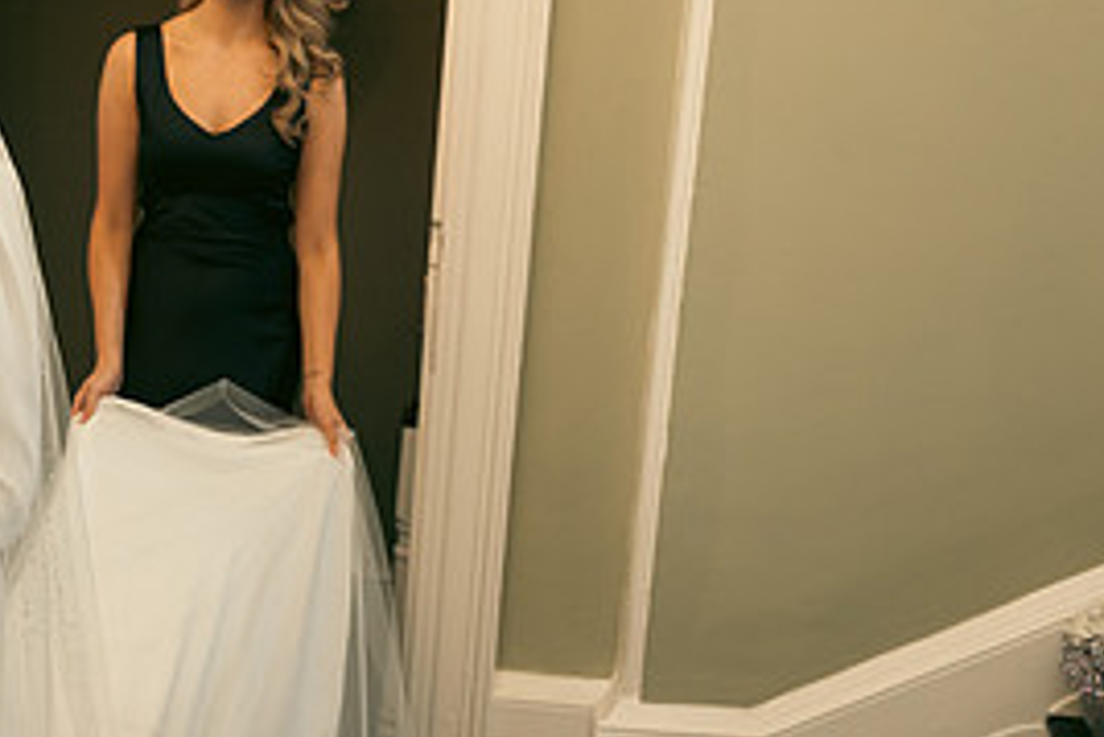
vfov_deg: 20.9
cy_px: 480
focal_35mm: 65
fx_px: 1994
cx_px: 173
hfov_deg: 30.0
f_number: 3.5
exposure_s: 1/160
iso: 1250
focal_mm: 30
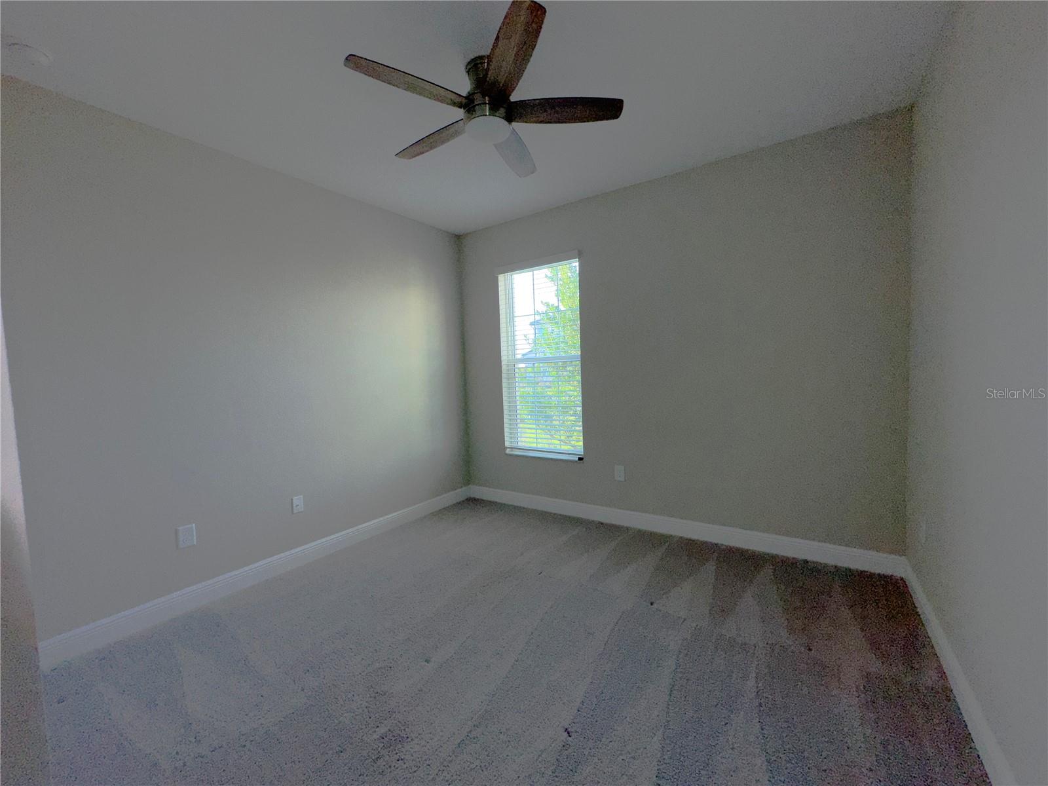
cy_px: 393
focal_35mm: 14
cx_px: 524
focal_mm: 2.22
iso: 32
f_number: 2.2
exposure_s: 1/150
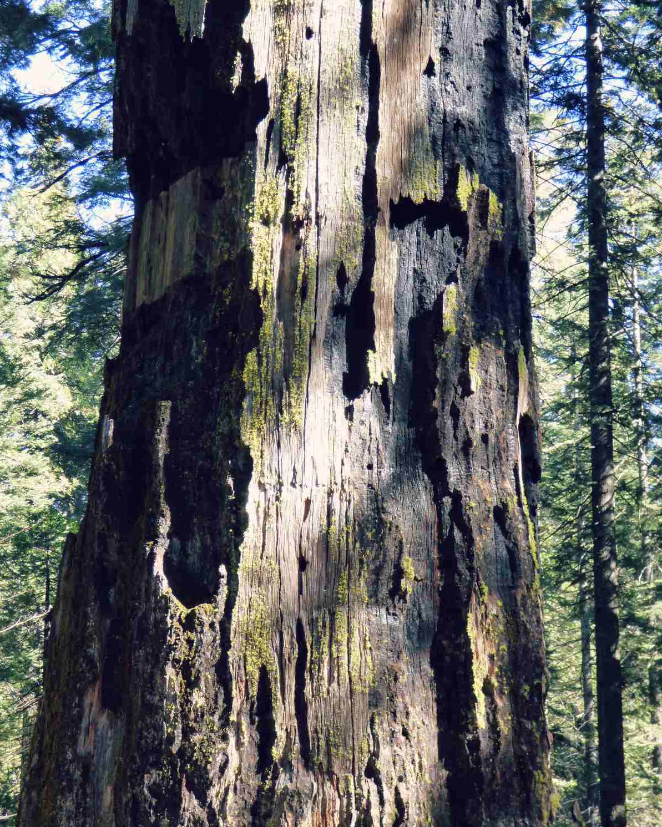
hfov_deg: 14.0
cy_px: 391
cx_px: 332
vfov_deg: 17.5
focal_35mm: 110
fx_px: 2694
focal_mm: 18.72
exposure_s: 1/60
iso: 250
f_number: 4.9
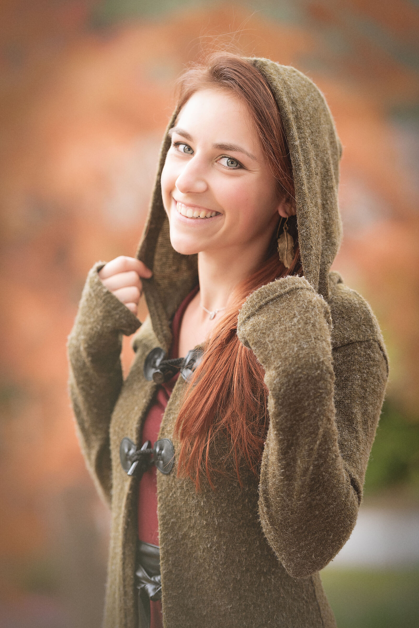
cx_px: 210
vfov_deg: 15.8
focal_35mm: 130
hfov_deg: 10.6
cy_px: 314
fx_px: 2267
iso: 800
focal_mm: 130
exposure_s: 1/500
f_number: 2.8
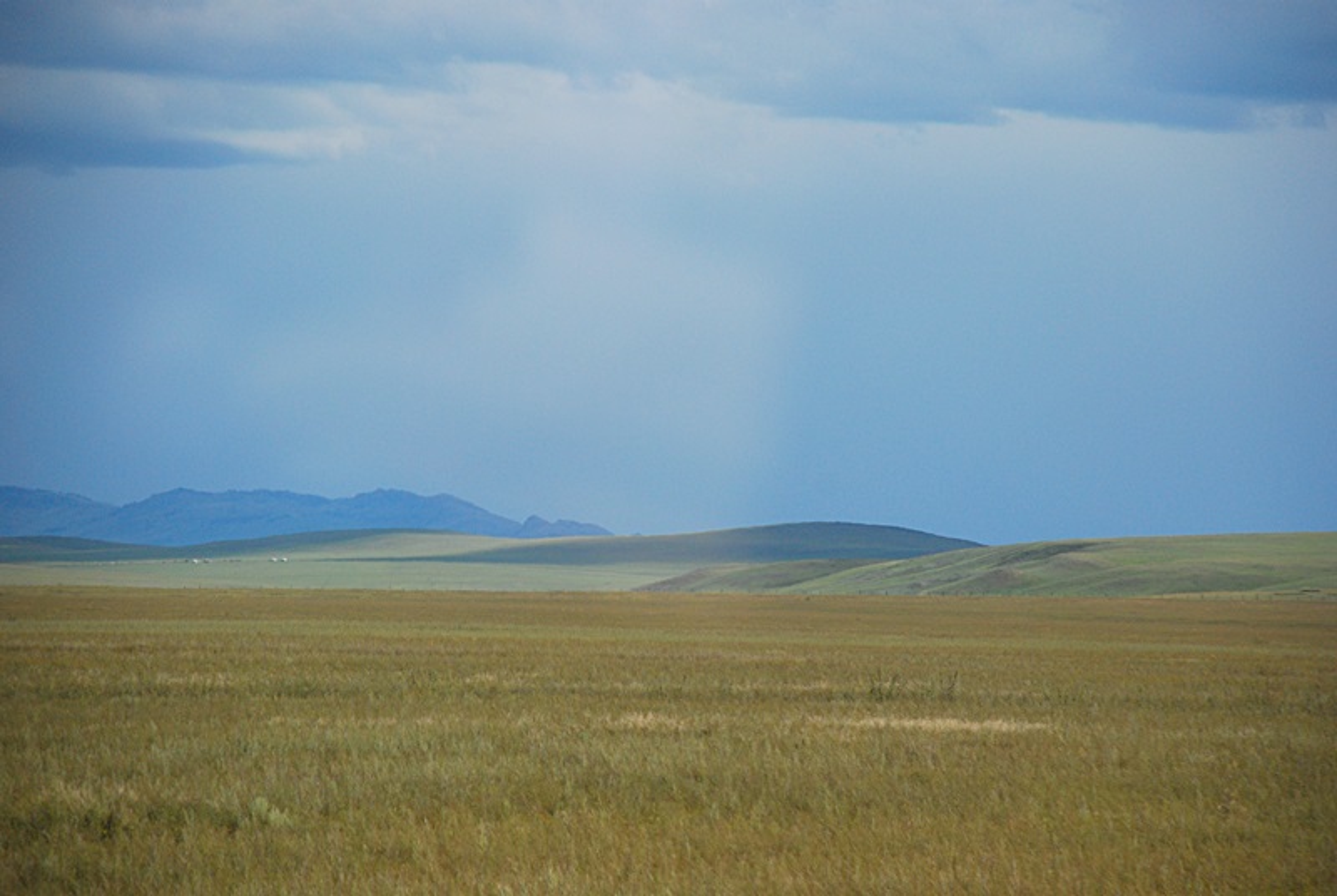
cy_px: 448
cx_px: 668
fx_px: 7532
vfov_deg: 6.8
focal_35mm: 202
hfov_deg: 10.1
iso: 400
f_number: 6.3
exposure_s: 1/1600
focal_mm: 135
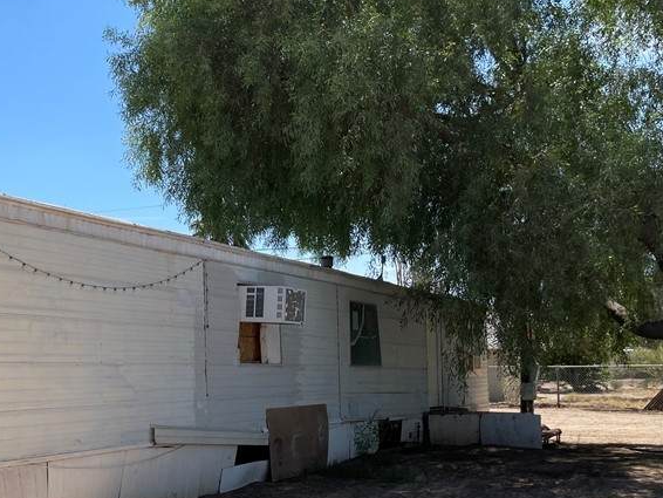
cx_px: 64
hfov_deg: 37.7
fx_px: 901
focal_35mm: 47
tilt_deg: +2.8
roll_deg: +1.4
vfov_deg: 30.6
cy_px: 337
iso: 32
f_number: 1.6
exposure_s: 1/3610
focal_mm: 4.2
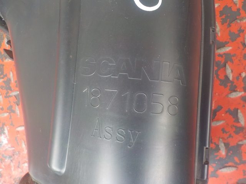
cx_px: 123
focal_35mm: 30
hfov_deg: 60.0
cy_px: 92
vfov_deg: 46.8
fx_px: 213
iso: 250
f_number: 3.3
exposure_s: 1/30
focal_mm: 4.1
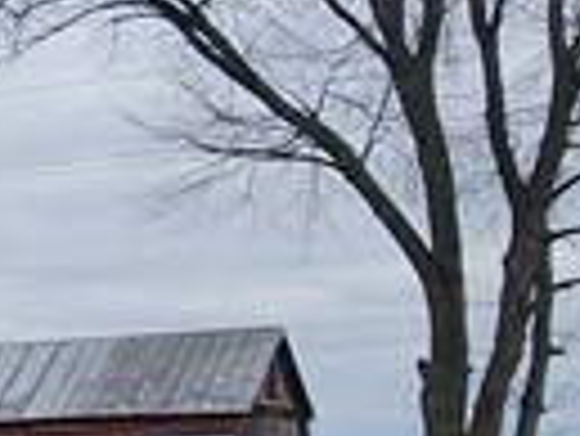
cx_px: -1115
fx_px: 1727
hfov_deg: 11.6
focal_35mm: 103
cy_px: 445
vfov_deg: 14.2
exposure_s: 1/2289
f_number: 2.2
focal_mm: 2.2
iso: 50
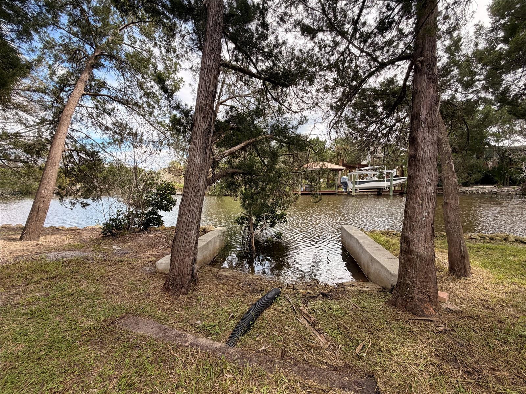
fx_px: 213
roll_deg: +2.3
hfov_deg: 102.1
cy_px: 197
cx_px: 263
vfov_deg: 85.7
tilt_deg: -3.6
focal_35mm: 14
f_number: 2.2
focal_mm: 2.22
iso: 50
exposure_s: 1/502
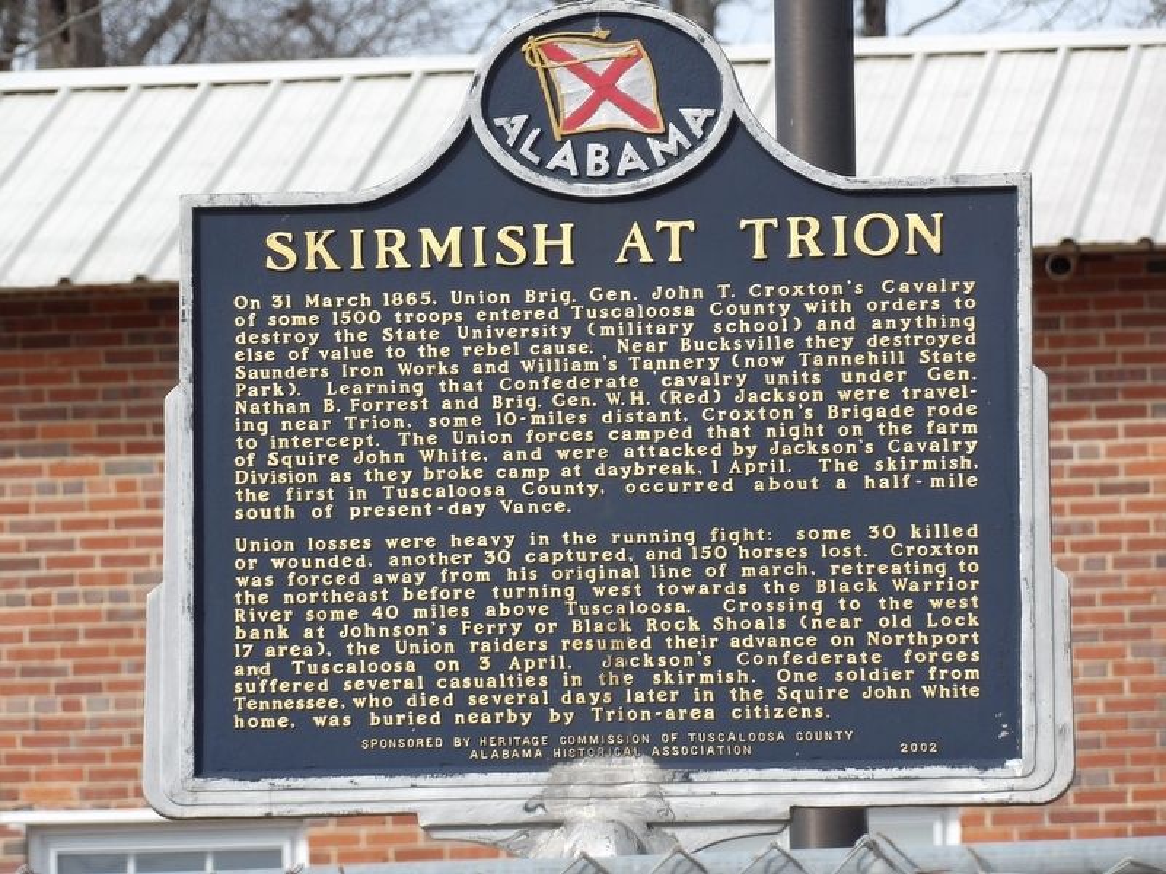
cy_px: 437
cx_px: 583
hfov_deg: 5.5
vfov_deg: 4.1
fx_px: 12227
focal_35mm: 363
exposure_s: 1/433
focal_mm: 65.2
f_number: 4.2
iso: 100
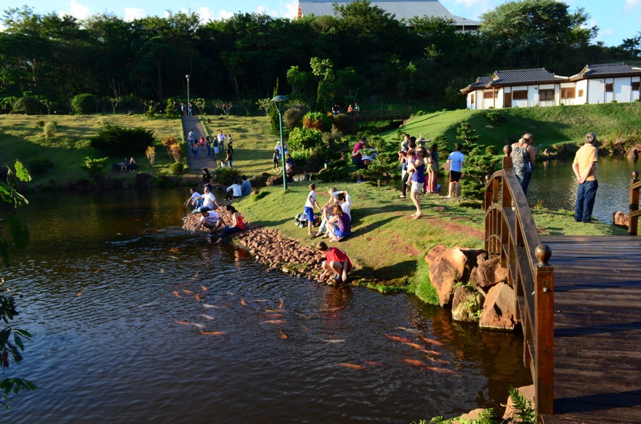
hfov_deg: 67.5
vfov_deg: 47.7
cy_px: 212
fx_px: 480
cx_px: 320
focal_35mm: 27
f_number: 7.1
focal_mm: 18
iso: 100
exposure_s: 1/80
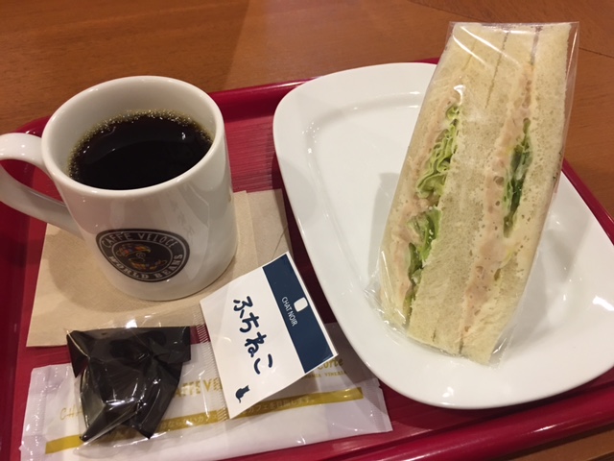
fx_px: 514
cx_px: 307
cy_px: 230
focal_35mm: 29
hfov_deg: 61.7
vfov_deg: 48.2
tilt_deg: -49.9
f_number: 2.2
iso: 64
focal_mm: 4.15
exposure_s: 1/15
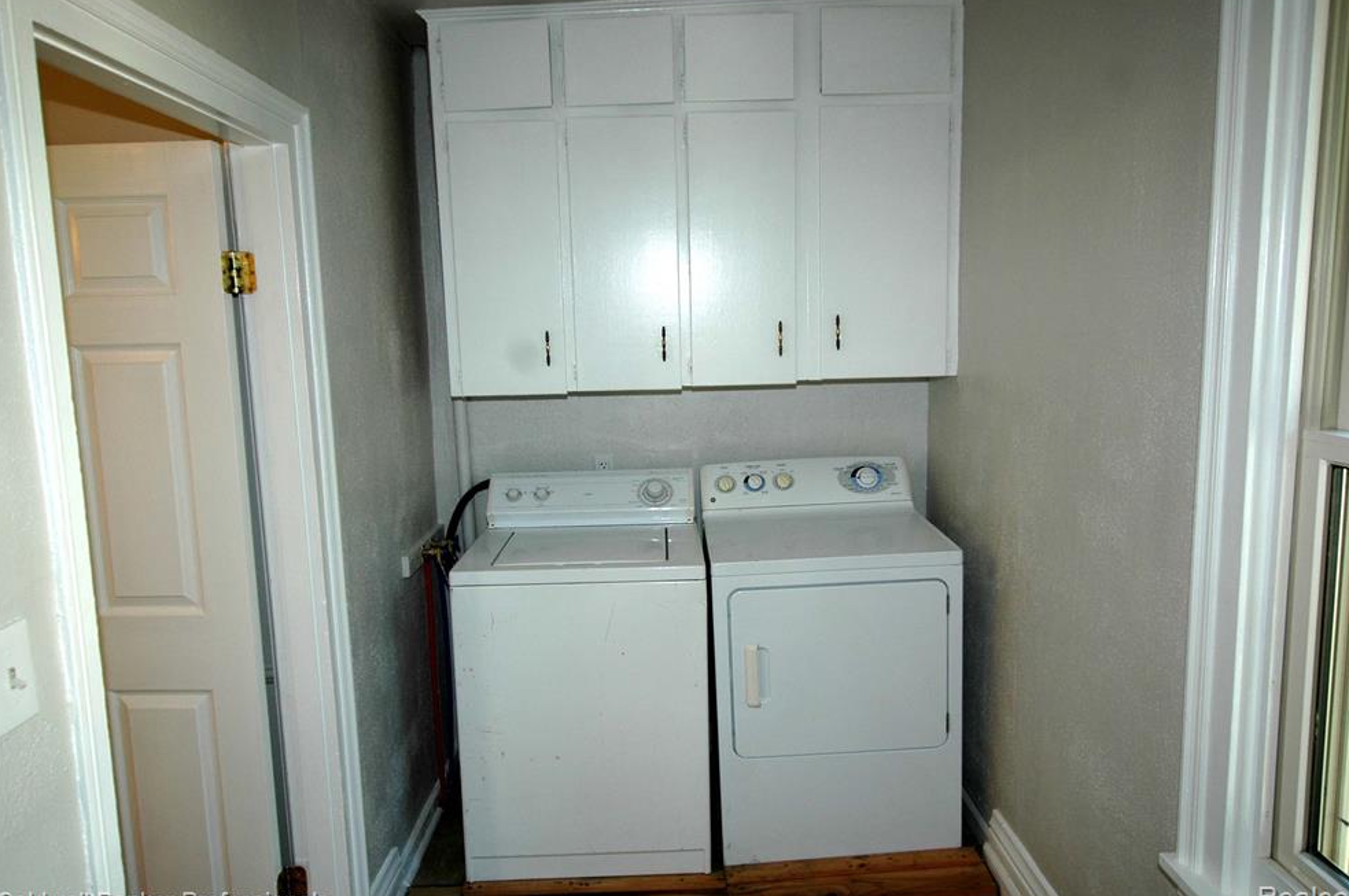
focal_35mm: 25
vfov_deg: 51.2
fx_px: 936
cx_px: 694
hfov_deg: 71.6
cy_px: 453
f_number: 4
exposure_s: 1/60
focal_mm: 16
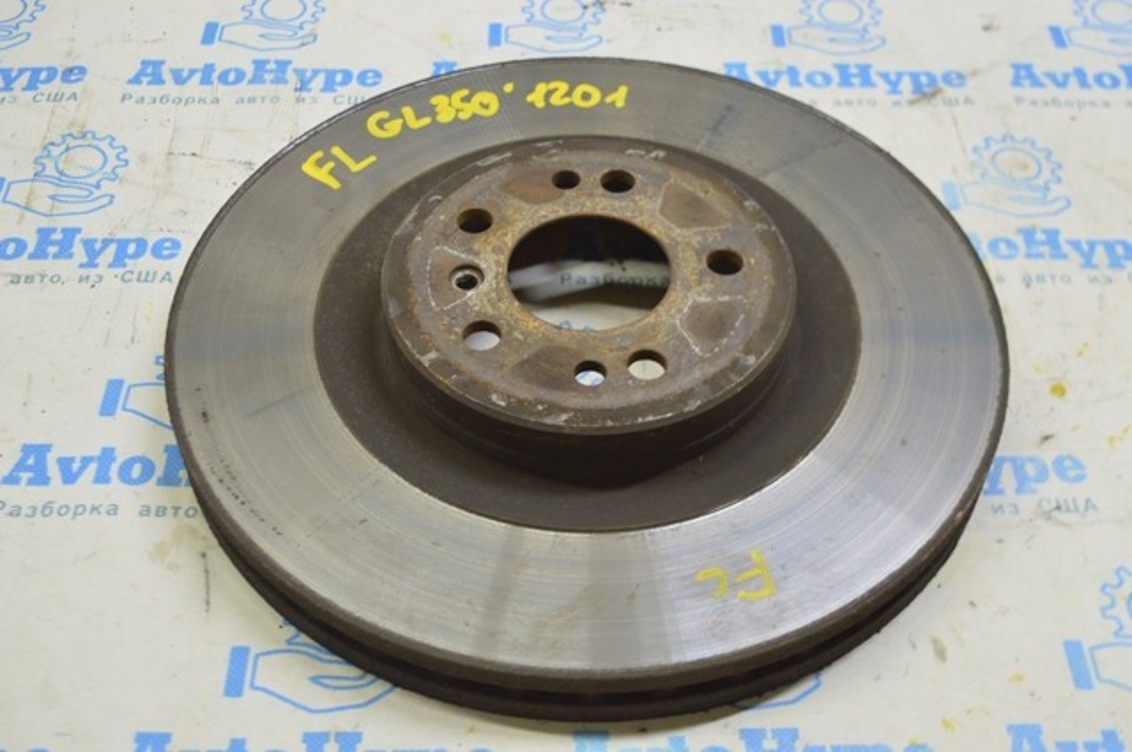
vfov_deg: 29.8
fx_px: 1413
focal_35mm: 45
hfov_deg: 43.7
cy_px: 376
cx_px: 566
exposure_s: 1/20
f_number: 5.6
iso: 400
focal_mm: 30
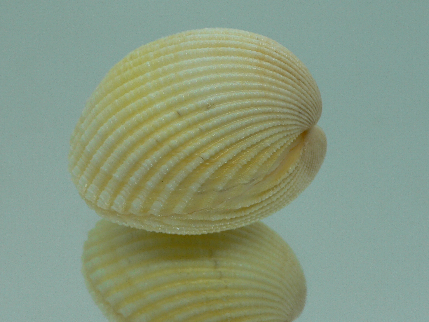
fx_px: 595
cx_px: 194
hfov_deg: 39.6
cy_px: 166
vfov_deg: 30.3
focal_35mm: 48
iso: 80
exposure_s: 1/60
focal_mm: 4.6
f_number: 2.8
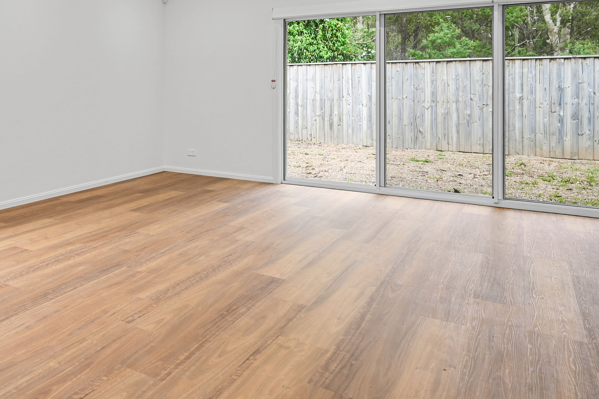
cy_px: 126
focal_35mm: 31
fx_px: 516
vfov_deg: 41.6
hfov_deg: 54.4
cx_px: 87
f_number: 4
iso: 100
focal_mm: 14
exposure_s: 1/10
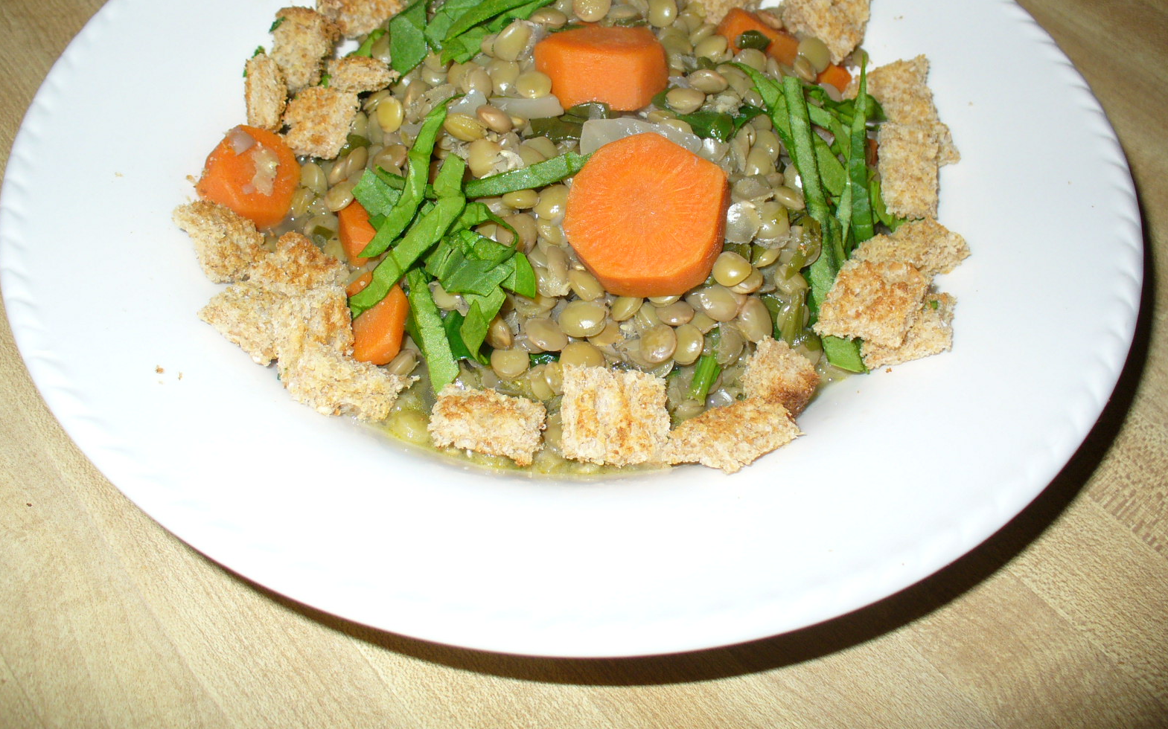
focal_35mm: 40
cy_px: 290
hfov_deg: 49.3
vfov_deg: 31.9
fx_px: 1273
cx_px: 592
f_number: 2.8
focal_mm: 6.1
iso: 80
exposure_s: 1/60
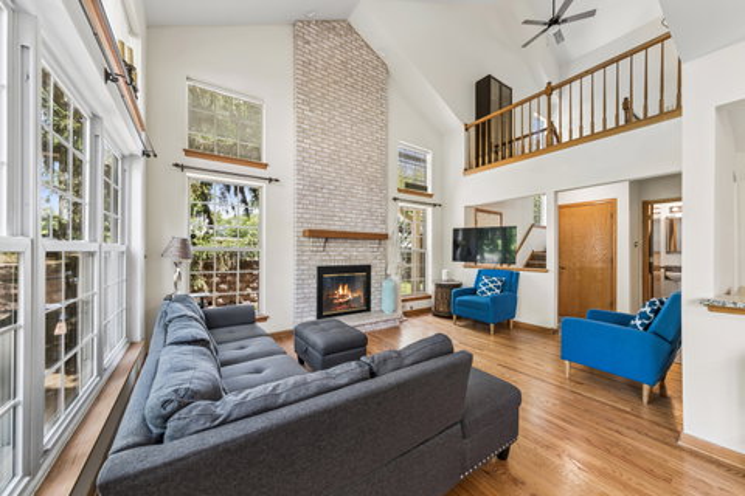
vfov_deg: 90.0
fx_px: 248
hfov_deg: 112.6
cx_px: 372
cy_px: 248
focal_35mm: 12
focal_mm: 12
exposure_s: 1/8
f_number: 10
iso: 200
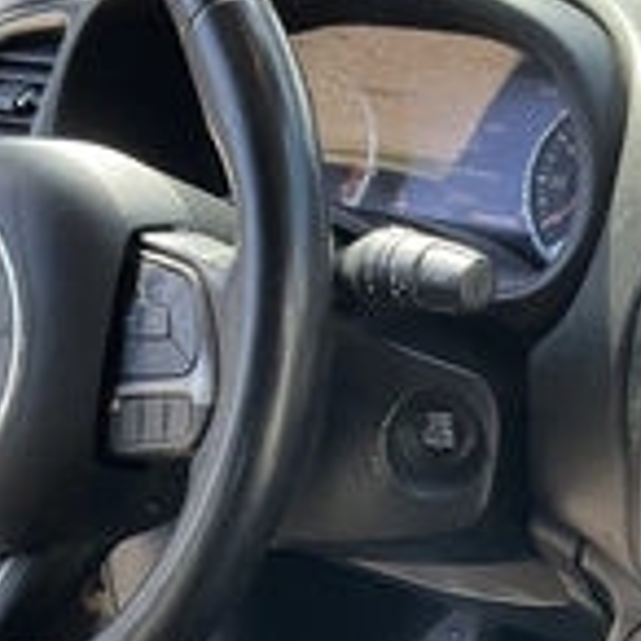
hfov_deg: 24.1
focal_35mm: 70
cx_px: 558
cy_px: 483
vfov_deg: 24.4
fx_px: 1467
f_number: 1.8
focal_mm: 3
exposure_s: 1/122
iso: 40
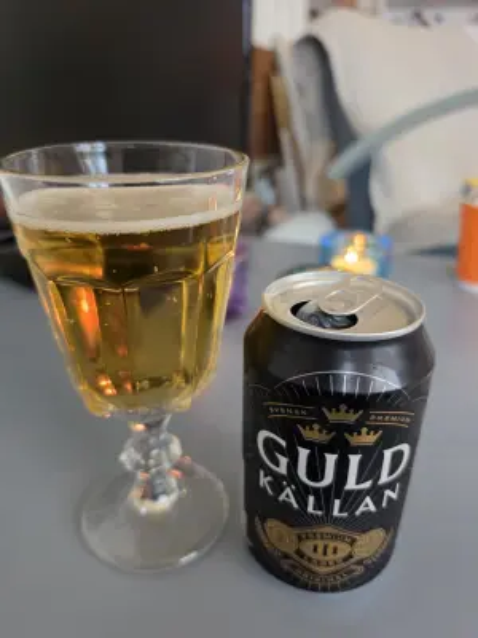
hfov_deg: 58.9
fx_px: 423
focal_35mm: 23
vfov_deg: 73.9
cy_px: 319
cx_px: 239
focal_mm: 6.5
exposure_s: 1/100
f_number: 1.4
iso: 800
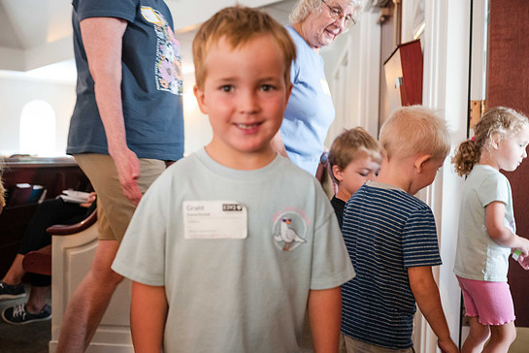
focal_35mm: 39
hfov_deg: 49.5
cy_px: 171
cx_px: 261
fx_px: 573
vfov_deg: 34.2
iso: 5000
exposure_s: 1/60
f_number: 2.8
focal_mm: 35
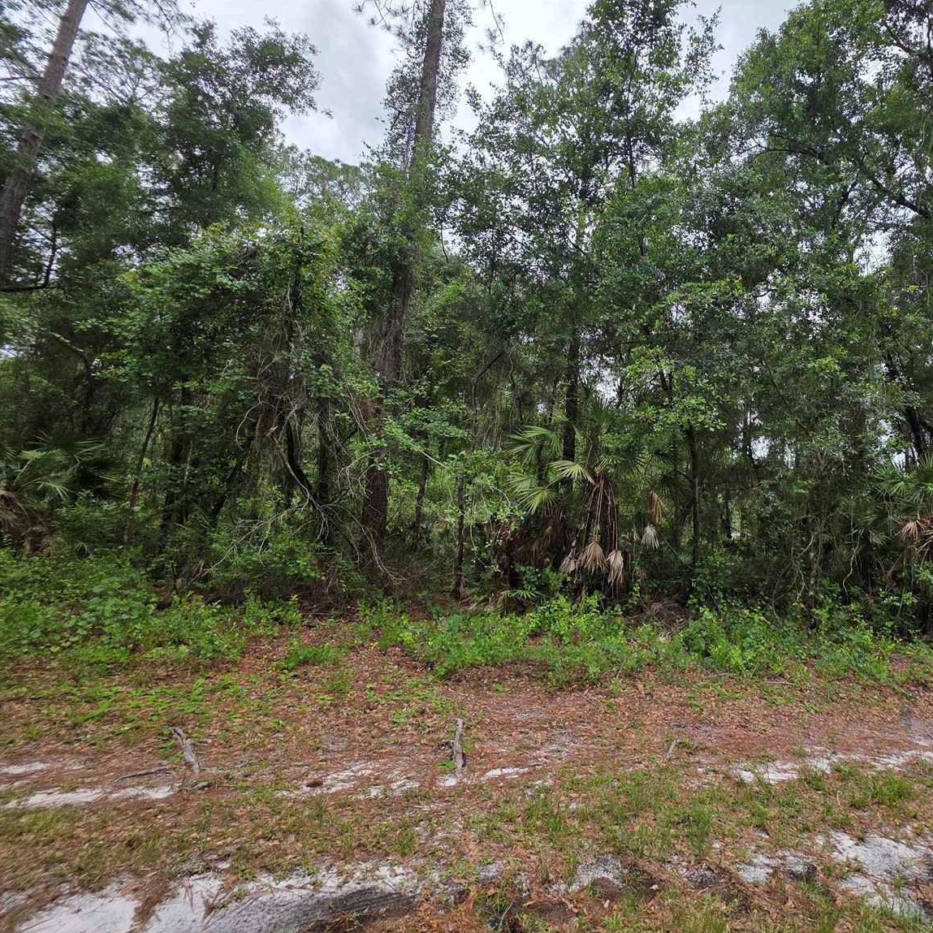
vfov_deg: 87.4
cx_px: 620
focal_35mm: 16
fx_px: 488
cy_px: 450
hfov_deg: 84.5
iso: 40
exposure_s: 1/1189
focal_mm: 2.2
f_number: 1.9
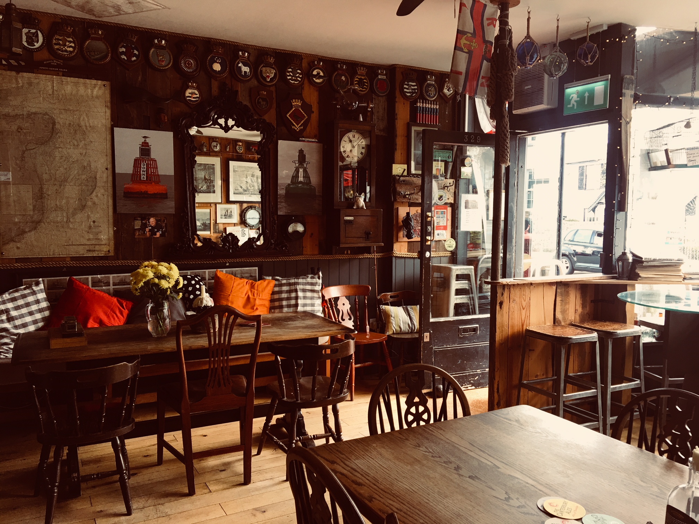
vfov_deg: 48.2
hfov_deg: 61.7
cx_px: 350
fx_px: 586
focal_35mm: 29
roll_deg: -0.3
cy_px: 262
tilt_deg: -3.4
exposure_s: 1/33
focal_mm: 4.15
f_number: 2.2
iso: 25
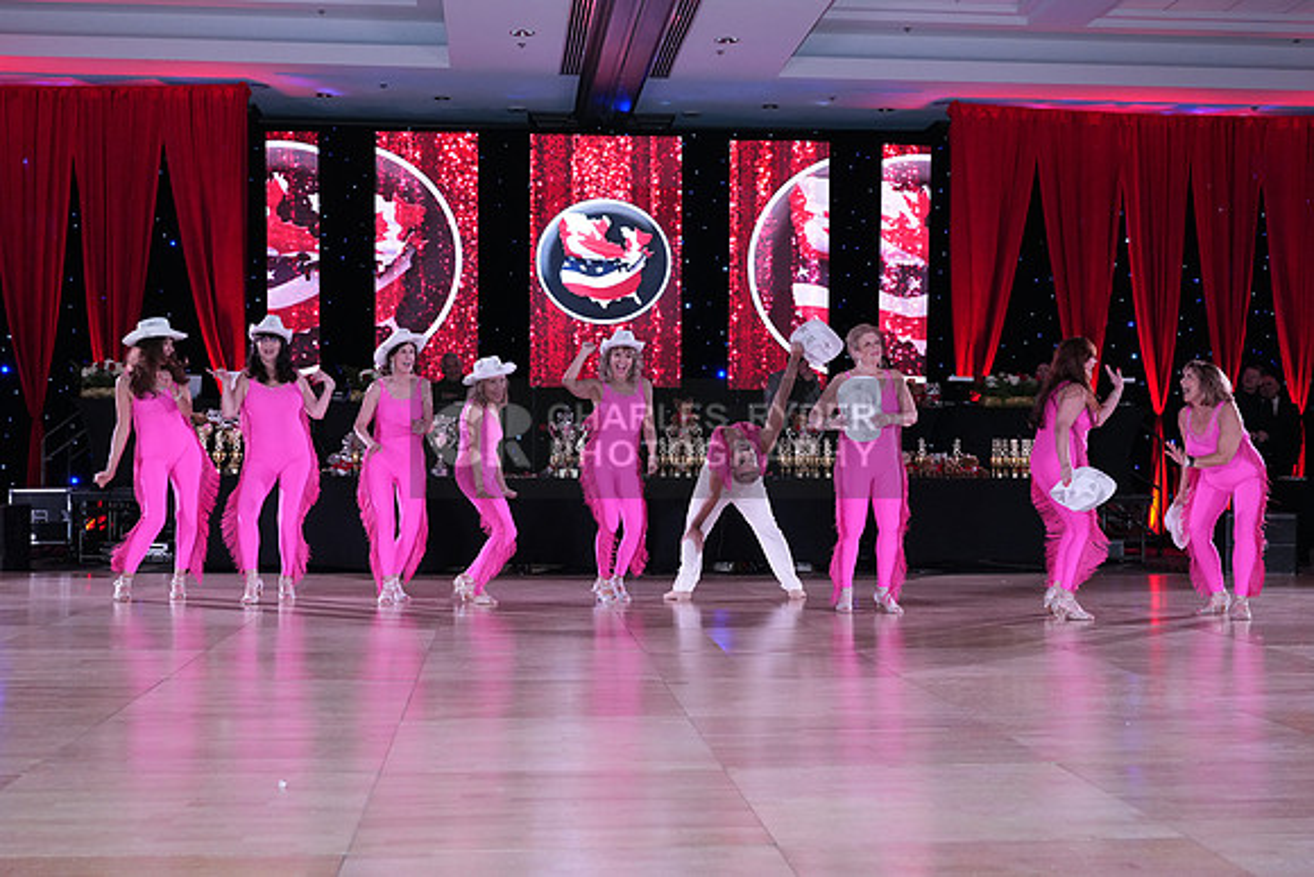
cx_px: 657
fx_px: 1606
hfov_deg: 44.5
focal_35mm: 44
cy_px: 438
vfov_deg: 30.5
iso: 2500
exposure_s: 1/250
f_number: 5
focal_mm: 44
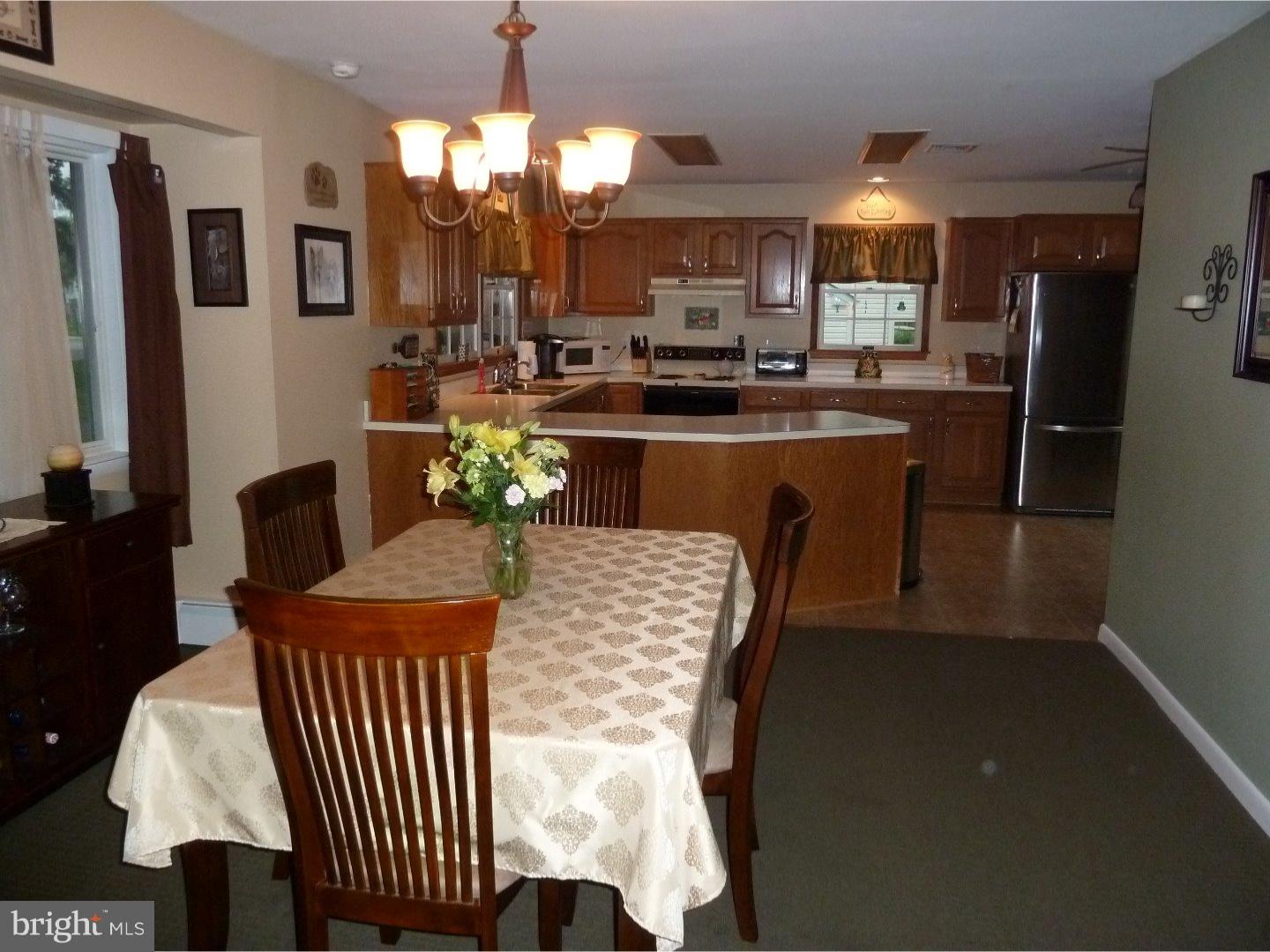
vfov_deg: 54.9
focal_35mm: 25
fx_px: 917
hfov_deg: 69.4
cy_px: 476
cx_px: 635
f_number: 3.3
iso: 400
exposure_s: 1/60
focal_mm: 4.1
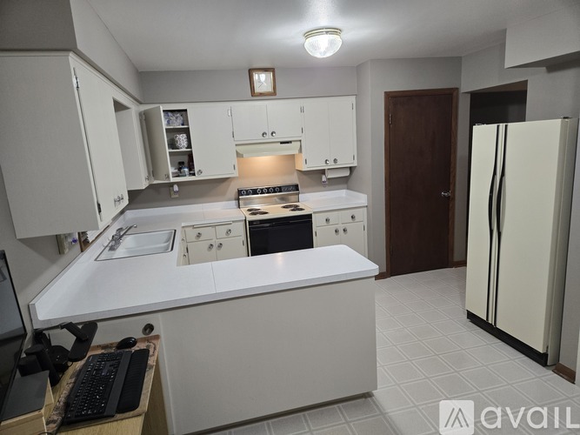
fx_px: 385
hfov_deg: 73.9
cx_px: 290
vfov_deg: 58.9
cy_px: 218
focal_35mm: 23
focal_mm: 5.4
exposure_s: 1/120
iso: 250
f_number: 1.8
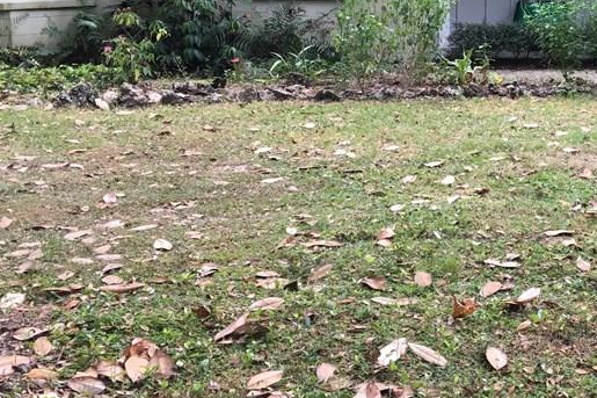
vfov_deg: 22.4
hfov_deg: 32.1
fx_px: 995
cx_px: 510
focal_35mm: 60
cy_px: 91
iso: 25
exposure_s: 1/40
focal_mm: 4.15
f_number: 2.2
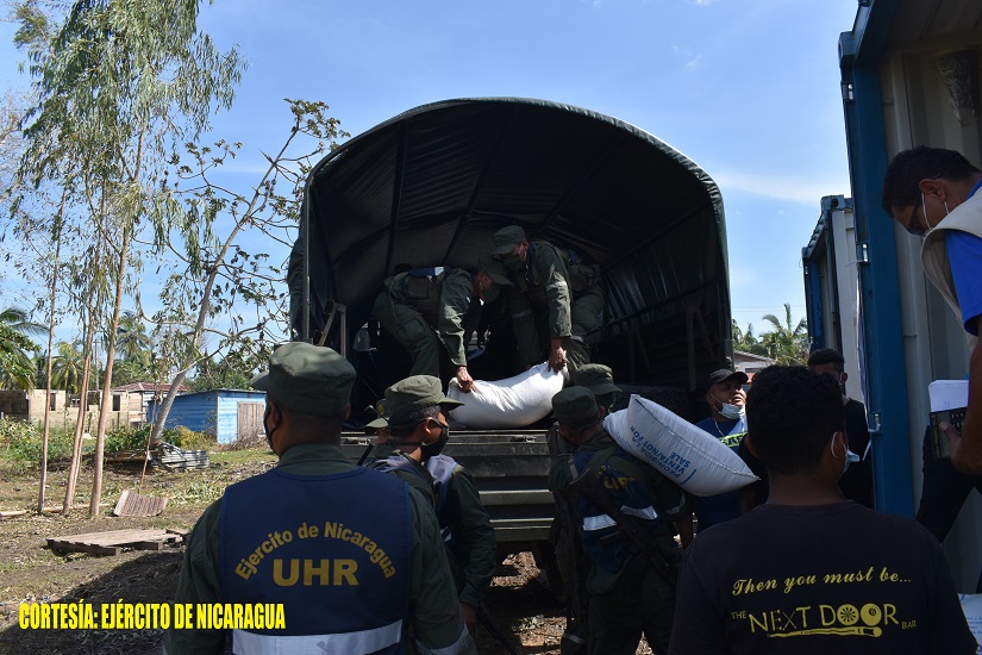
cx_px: 491
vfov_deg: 47.9
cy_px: 328
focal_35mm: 27
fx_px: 736
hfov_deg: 67.4
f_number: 9
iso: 200
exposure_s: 1/320
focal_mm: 18
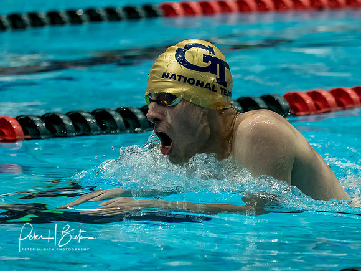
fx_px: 4458
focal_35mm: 427
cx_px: 181
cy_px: 122
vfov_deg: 3.5
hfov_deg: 4.6
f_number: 2.8
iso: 2500
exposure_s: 1/1000
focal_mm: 125
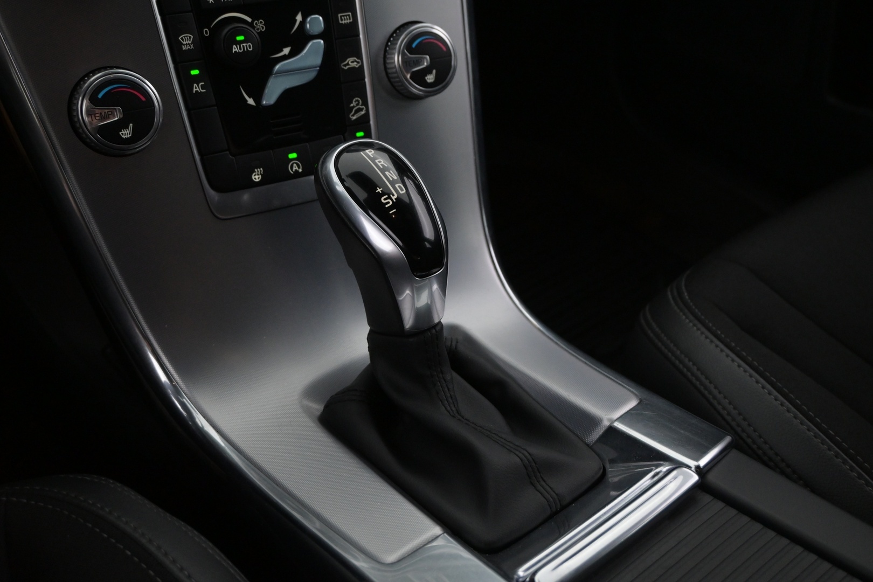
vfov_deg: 38.4
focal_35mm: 34
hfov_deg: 55.1
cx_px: 436
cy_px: 291
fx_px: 837
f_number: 4.2
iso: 2500
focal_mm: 23
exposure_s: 1/60
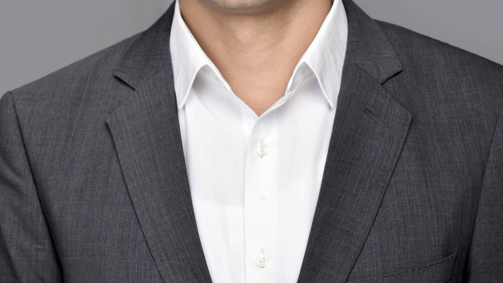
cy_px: 49
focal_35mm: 158
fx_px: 2107
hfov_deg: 13.6
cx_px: 252
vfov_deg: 7.7
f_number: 7.1
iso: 160
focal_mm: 100
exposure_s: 1/160
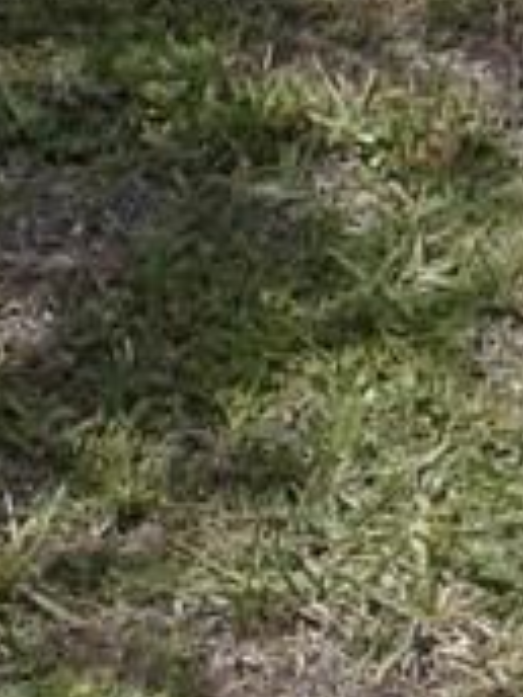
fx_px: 3948
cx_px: 620
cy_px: -871
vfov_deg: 9.2
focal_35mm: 196
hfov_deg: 7.5
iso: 50
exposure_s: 1/2032
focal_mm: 3.3
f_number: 2.2
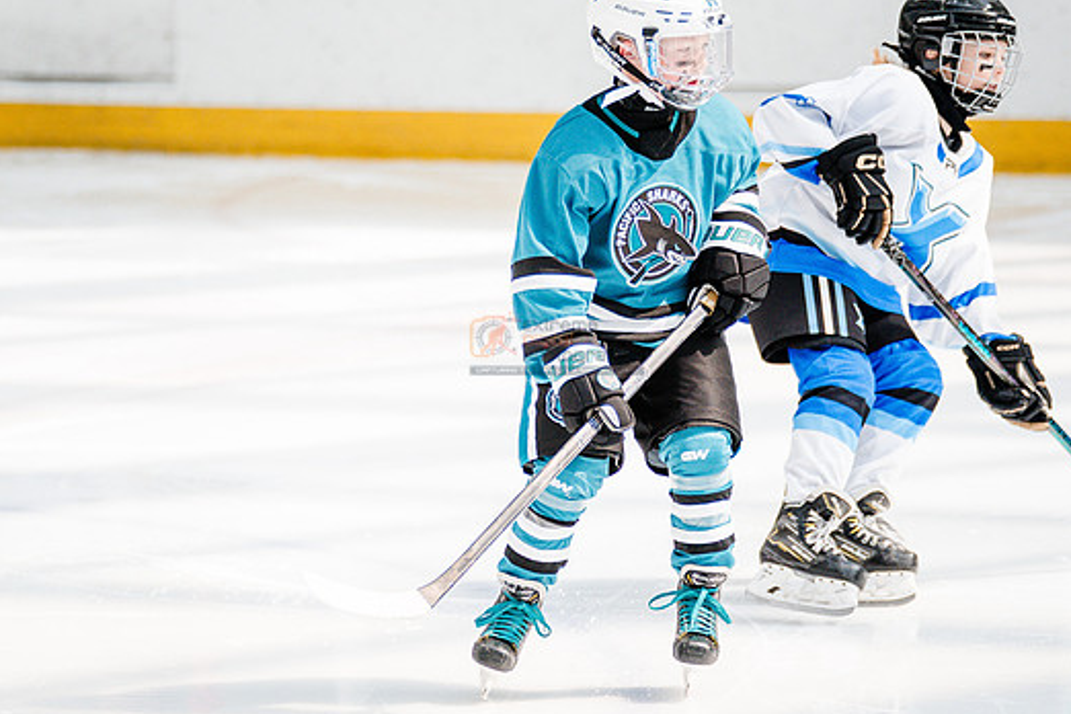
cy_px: 454
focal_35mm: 307
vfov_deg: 4.5
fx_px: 9133
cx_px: 370
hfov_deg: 6.7
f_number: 3.2
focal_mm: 197
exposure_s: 1/2500
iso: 1250
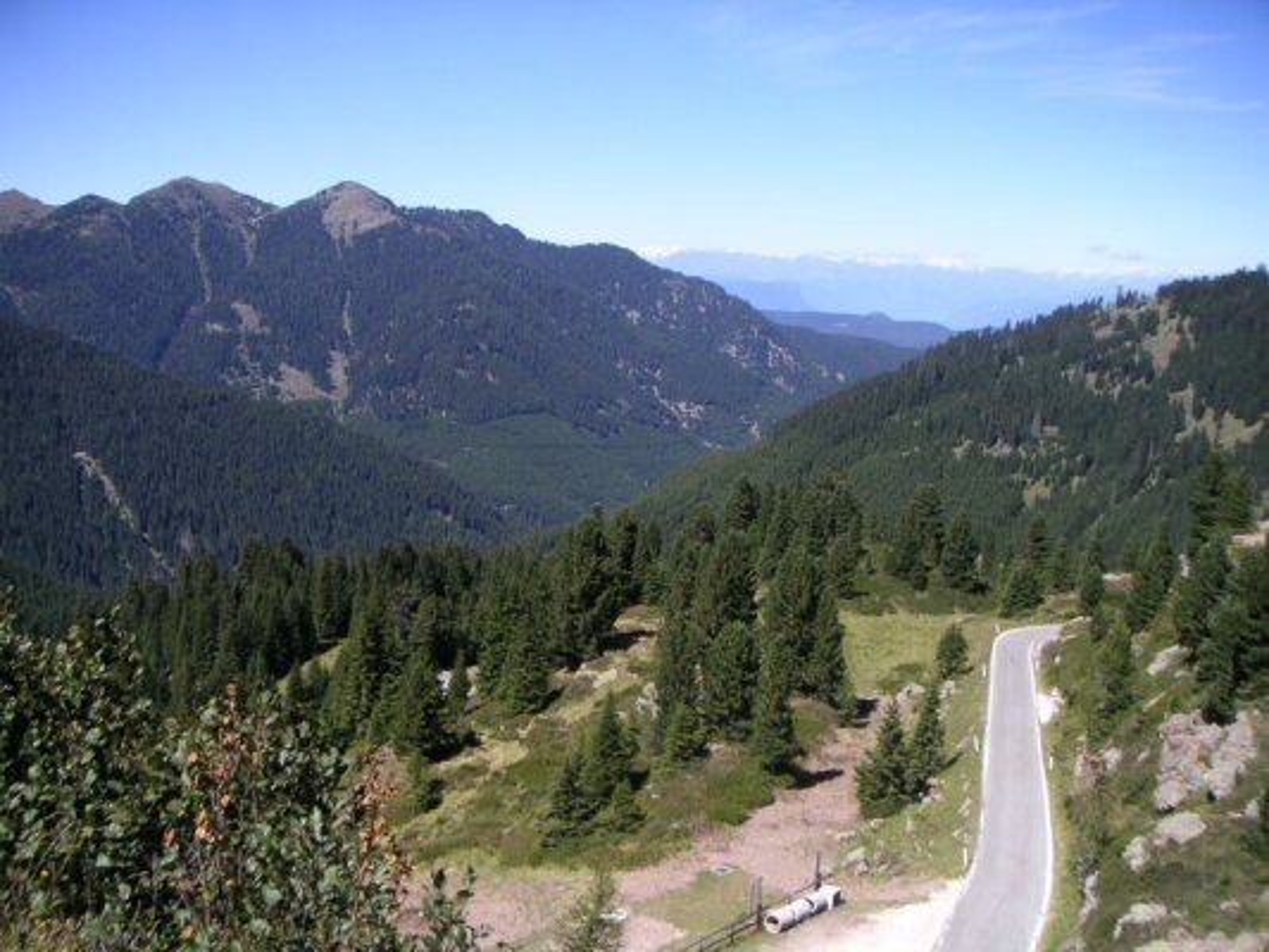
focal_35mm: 38
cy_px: 476
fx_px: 1393
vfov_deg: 37.7
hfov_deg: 49.0
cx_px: 634
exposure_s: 1/750
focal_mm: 6
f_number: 2.8
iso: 50
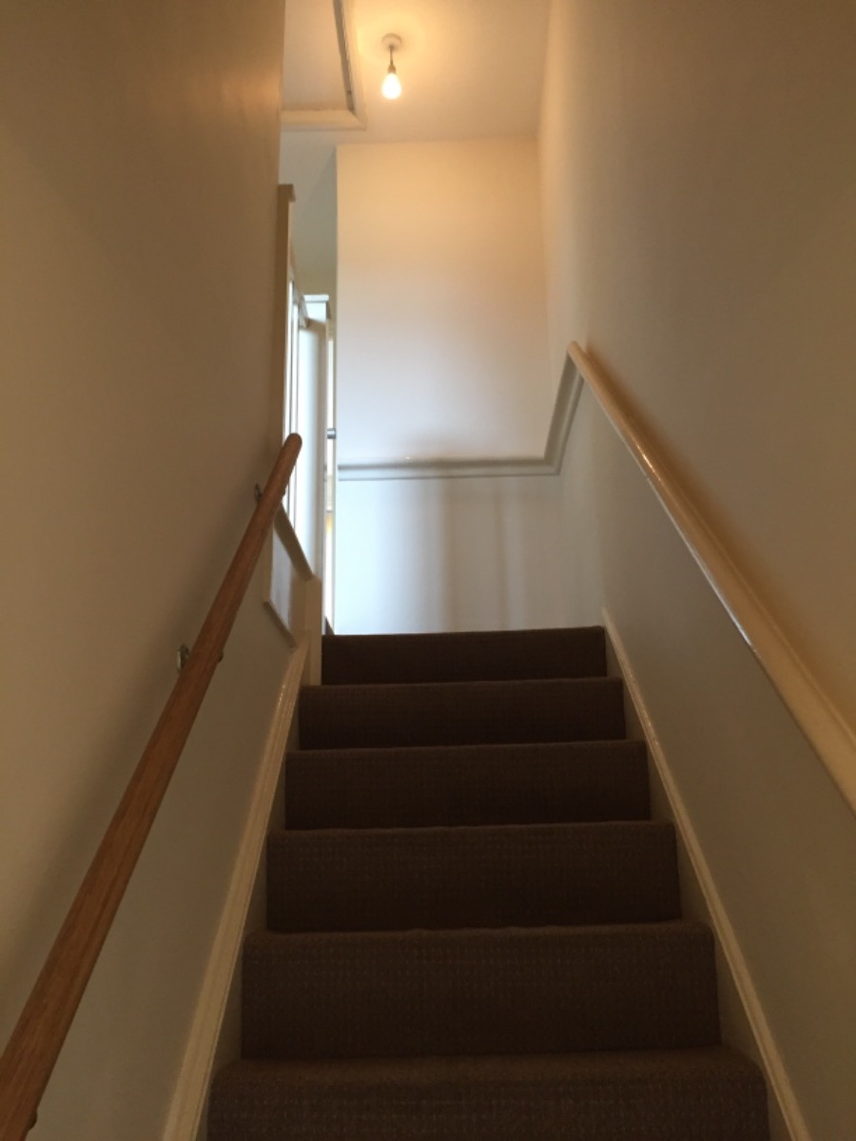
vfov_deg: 61.7
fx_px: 956
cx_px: 428
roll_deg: +1.6
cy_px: 570
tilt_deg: +18.2
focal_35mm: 29
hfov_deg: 48.2
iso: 160
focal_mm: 4.15
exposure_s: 1/33
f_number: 2.2
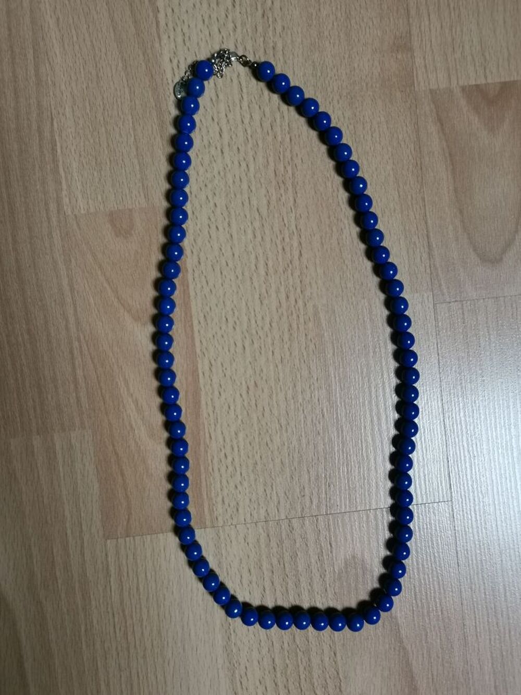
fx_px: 582
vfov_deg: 61.7
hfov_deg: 48.2
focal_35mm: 29
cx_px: 260
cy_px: 348
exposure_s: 1/50
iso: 200
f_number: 1.8
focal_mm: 5.58
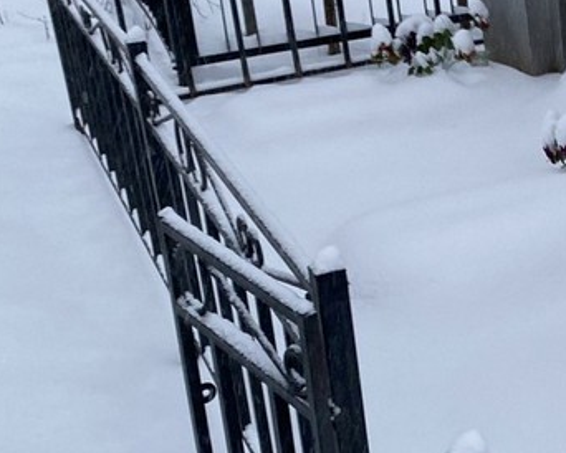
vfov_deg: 20.2
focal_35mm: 76
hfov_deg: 22.7
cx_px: 705
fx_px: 1274
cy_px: 175
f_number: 1.8
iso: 125
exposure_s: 1/105
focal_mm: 4.25
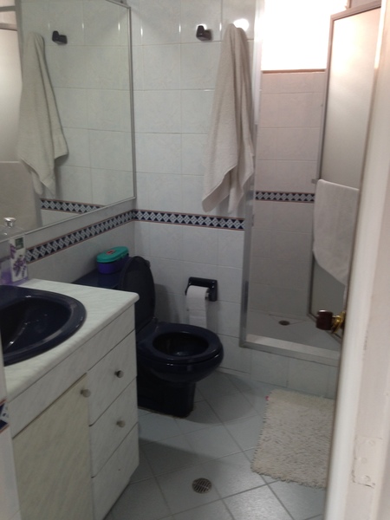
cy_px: 260
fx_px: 496
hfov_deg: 42.9
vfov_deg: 55.4
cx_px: 195
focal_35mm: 33
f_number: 2.4
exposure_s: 1/20
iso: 64
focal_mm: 4.12
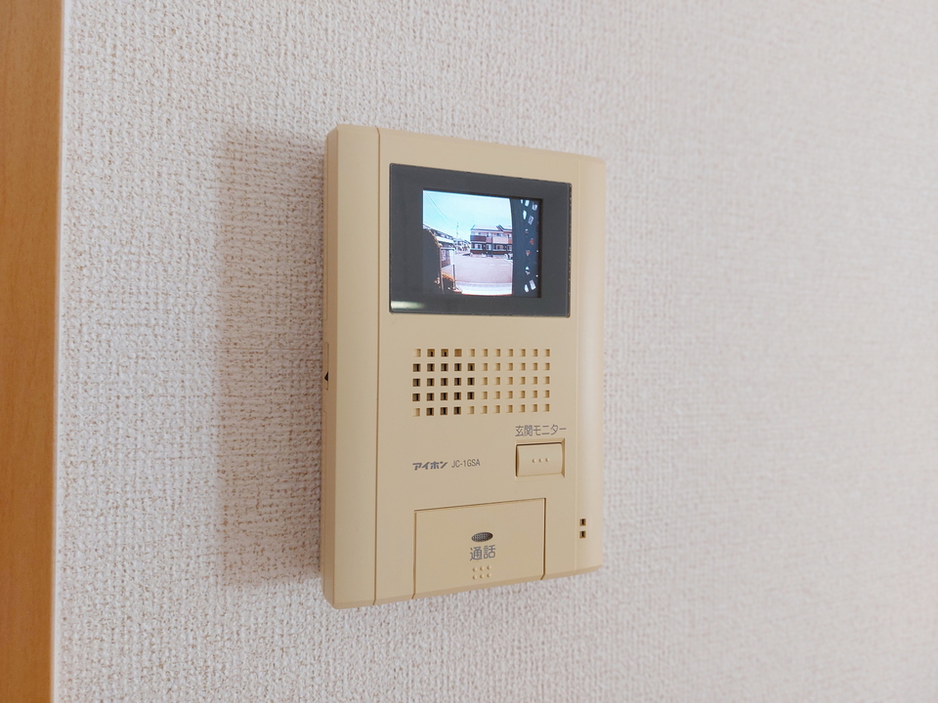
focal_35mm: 24
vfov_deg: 56.8
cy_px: 352
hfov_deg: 71.6
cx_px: 469
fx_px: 650
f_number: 1.8
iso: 100
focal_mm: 5.23
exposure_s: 1/24
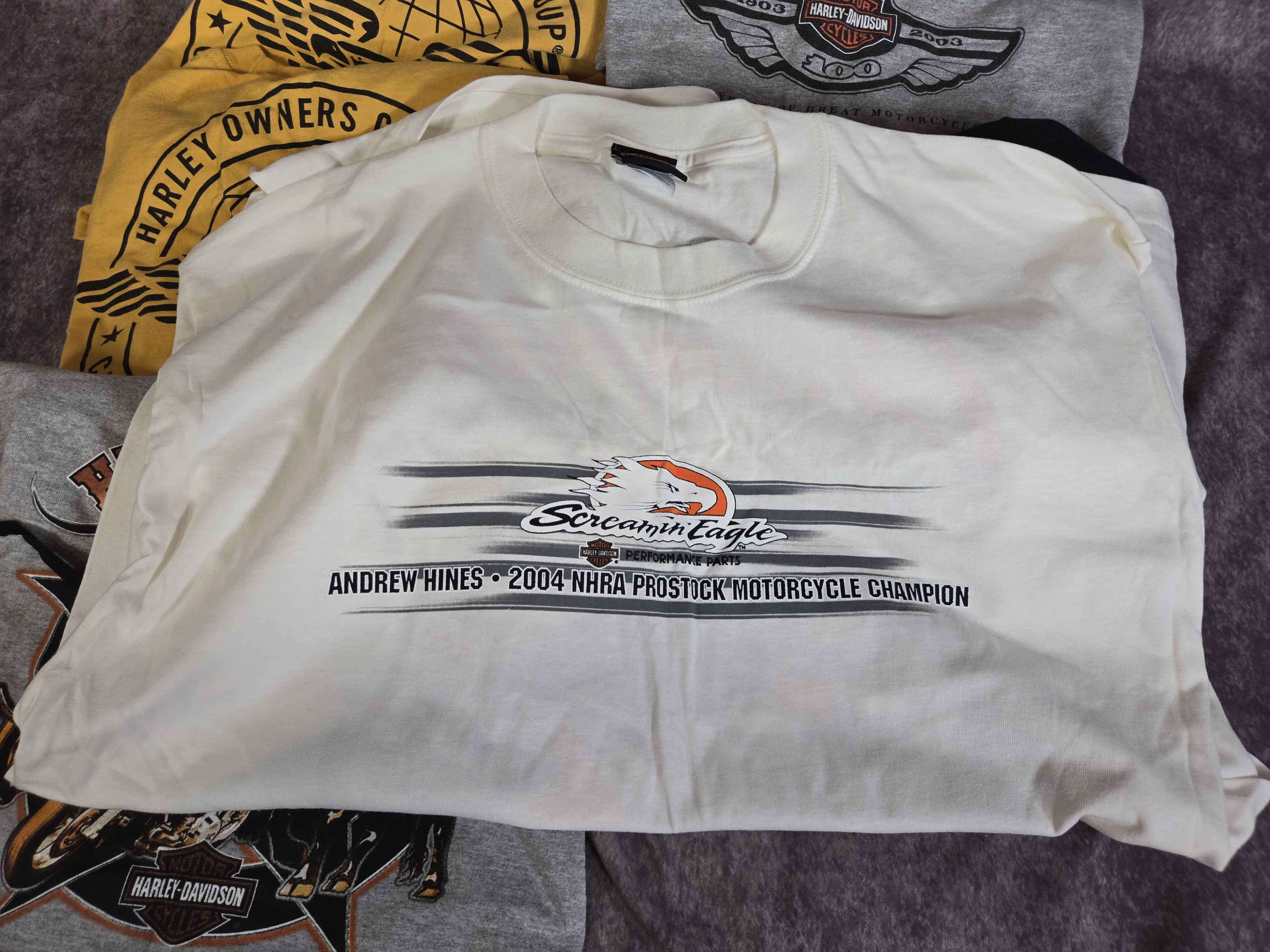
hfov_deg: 73.9
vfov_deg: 58.9
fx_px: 844
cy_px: 476
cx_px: 635
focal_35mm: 23
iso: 25
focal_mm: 5.4
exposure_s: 1/268
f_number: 1.8
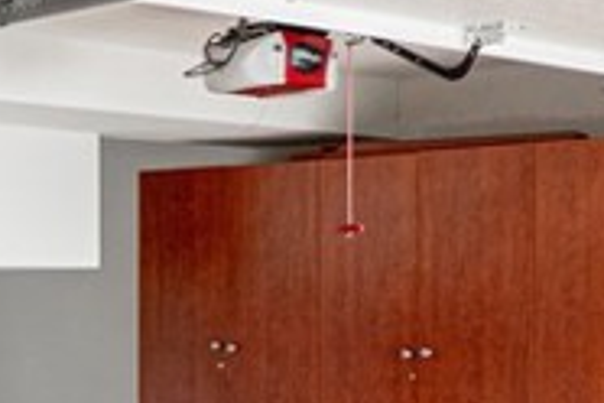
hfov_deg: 19.2
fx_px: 1661
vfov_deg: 13.8
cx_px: -156
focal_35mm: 99
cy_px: 280
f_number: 7.1
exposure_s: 1/25
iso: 320
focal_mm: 12
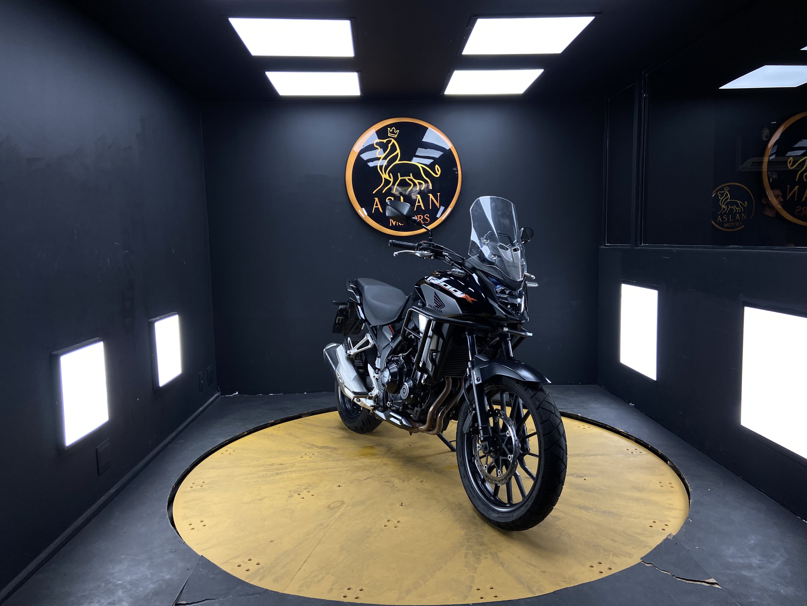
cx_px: 404
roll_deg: +1.7
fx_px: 606
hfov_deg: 67.3
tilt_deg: -7.9
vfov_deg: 53.1
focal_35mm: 26
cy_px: 303
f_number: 1.8
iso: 80
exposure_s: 1/120
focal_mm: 4.25
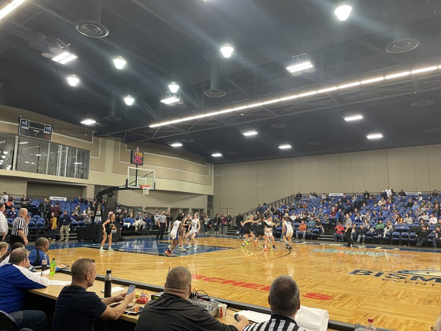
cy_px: 166
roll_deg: -1.0
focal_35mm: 26
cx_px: 220
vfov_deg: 53.1
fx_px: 331
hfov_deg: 67.3
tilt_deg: +8.9
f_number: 1.6
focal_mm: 4.2
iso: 80
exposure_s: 1/60
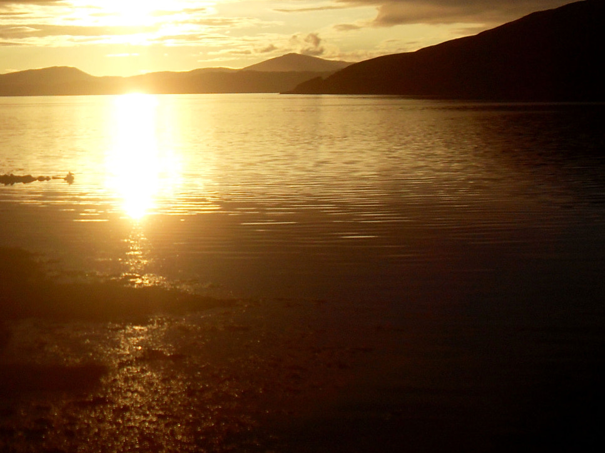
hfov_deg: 26.6
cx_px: 125
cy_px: 156
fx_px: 1258
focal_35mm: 72
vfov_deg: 20.4
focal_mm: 6.3
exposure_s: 1/250
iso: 80
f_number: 7
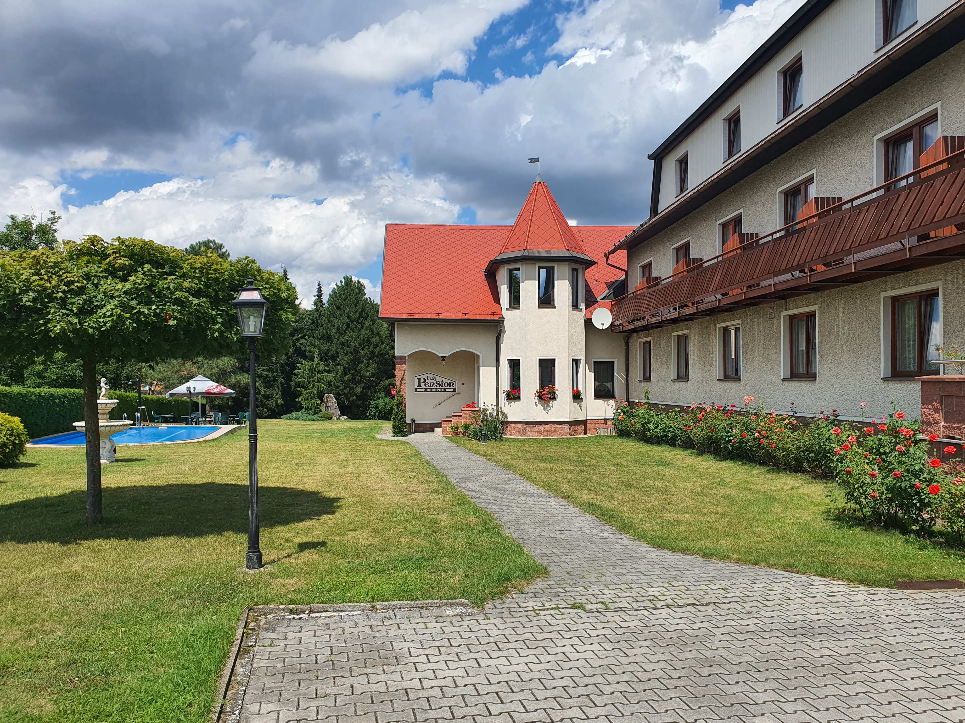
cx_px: 482
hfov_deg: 67.3
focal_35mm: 26
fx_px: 725
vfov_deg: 53.1
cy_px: 362
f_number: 2.4
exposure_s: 1/2104
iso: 50
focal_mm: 4.3
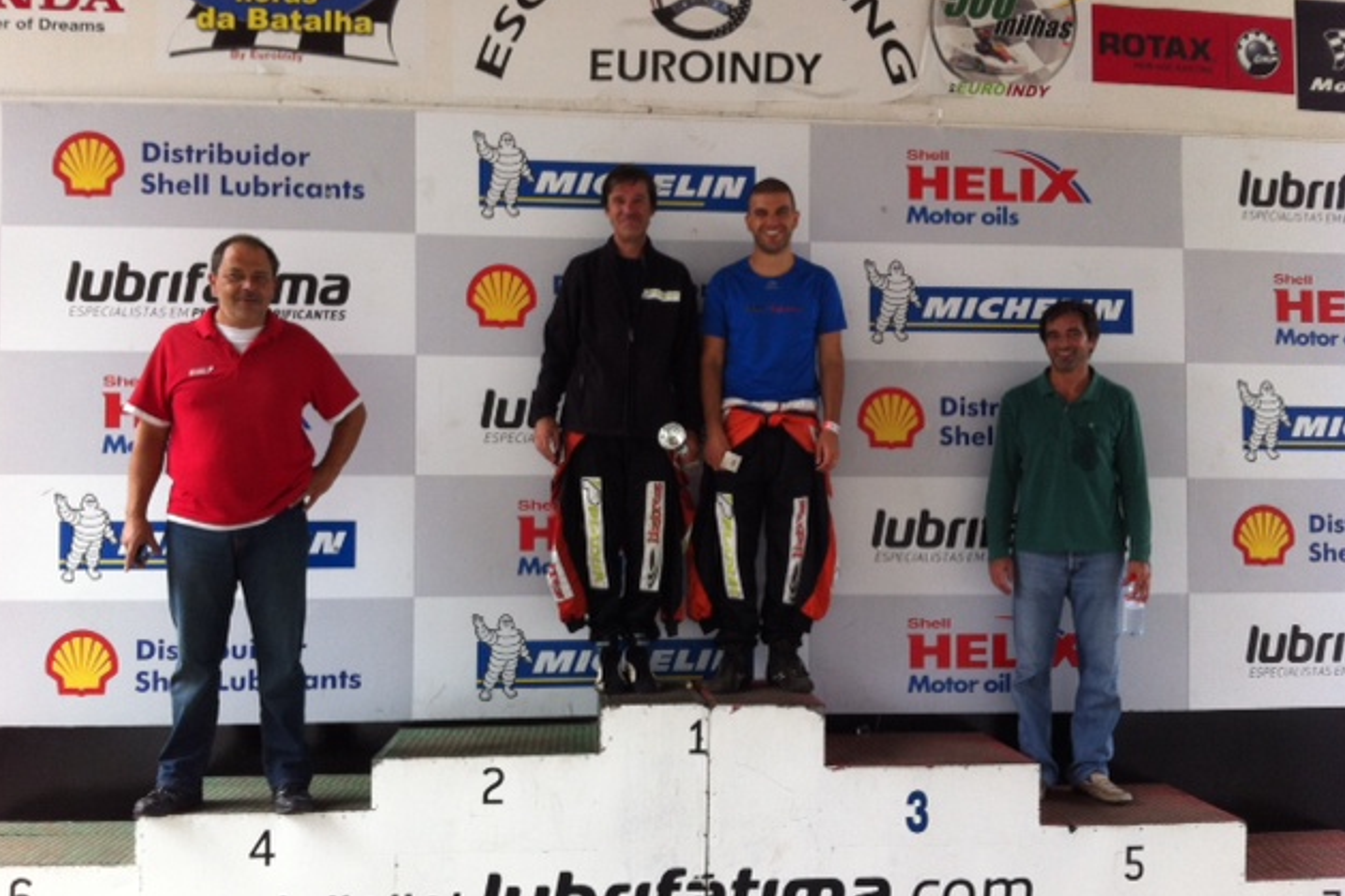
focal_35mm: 37
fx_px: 1382
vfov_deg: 35.9
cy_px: 468
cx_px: 669
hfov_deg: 51.9
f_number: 2.8
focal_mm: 3.85
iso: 80
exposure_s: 1/120
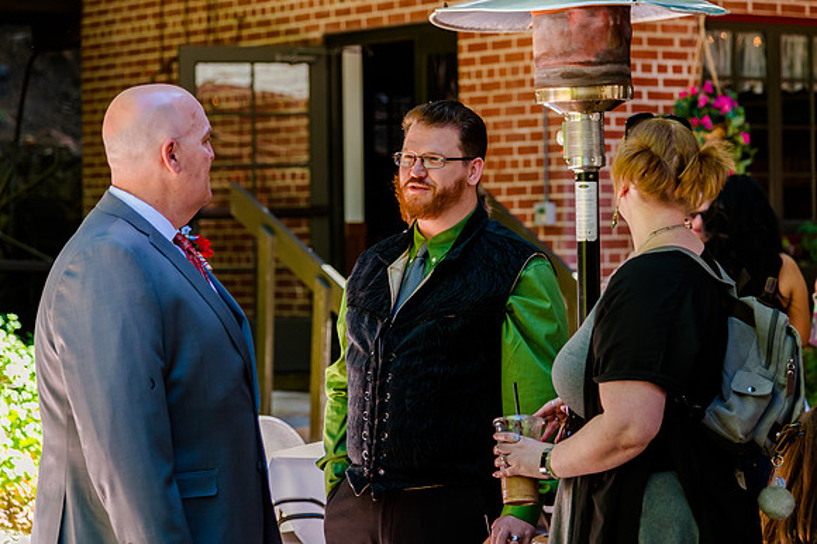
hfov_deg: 18.4
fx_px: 2517
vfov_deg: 12.3
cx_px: 461
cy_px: 236
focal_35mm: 111
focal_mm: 95
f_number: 4
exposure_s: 1/640
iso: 1250
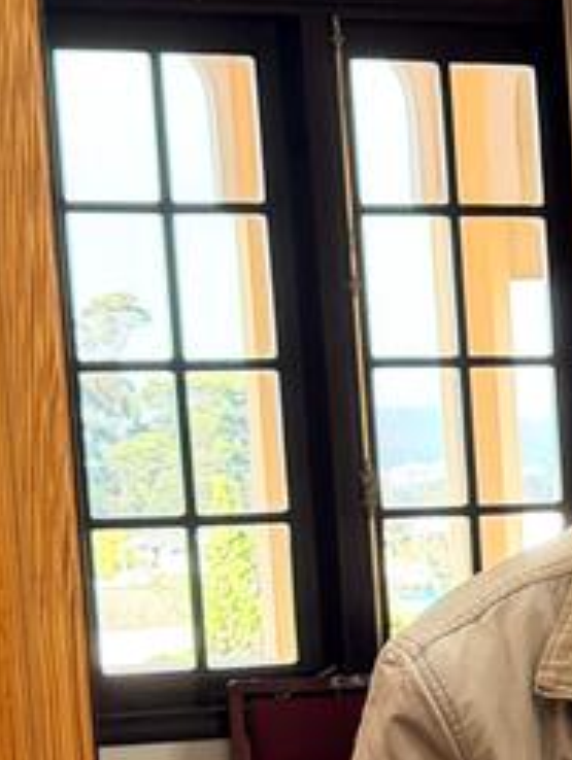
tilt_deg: -6.8
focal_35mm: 156
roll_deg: +2.4
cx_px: 1116
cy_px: 825
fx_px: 3431
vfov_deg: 12.4
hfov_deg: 9.0
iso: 125
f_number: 1.78
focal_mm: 6.76
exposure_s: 1/100
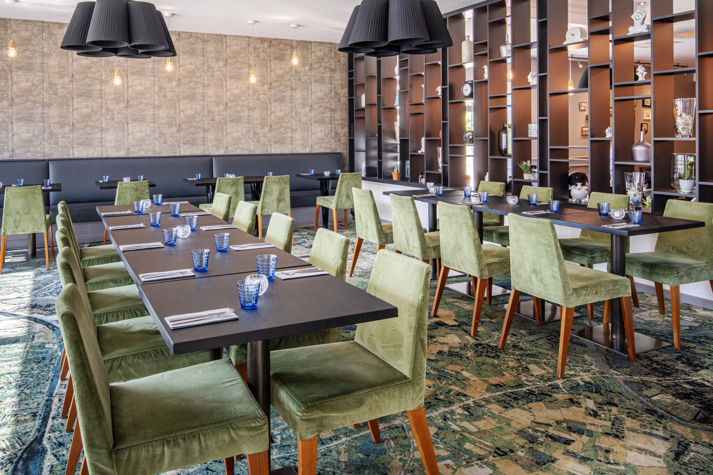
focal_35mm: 26
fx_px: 515
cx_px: 301
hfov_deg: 69.0
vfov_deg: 49.1
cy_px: 177
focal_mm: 19
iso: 100
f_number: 11
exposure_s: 1/5
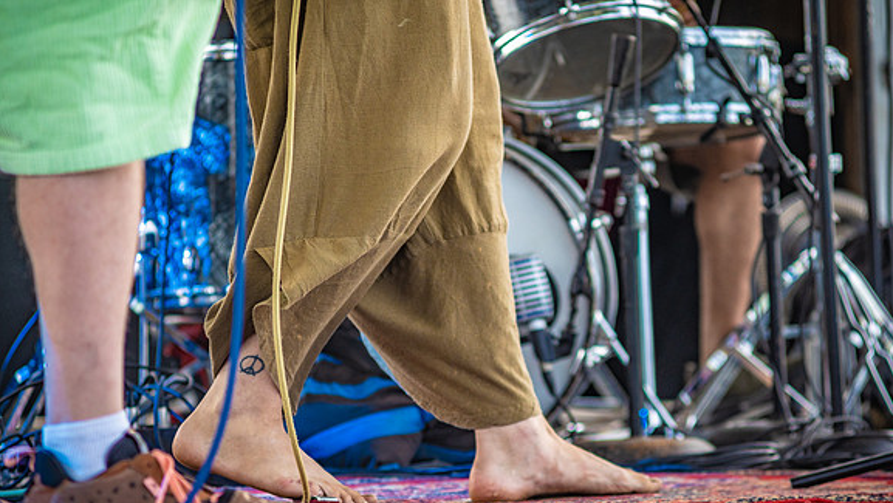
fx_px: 5235
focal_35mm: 221
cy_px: 275
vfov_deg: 5.5
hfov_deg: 9.8
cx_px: 447
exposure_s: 1/640
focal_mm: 210
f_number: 5
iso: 1000
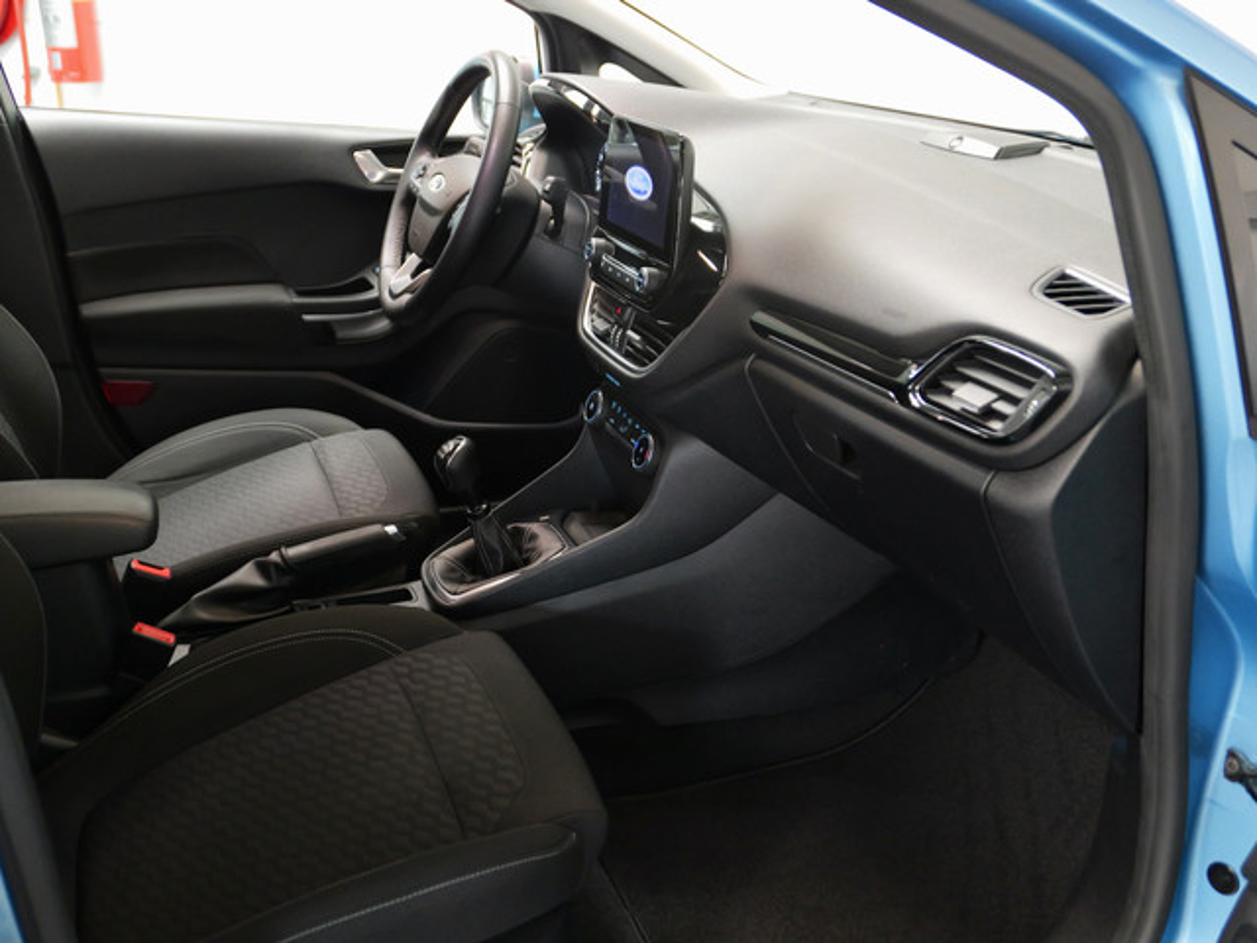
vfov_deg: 37.7
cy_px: 472
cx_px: 628
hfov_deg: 49.0
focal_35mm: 38
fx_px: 1380
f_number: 2.4
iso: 2000
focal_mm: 17
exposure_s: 1/60
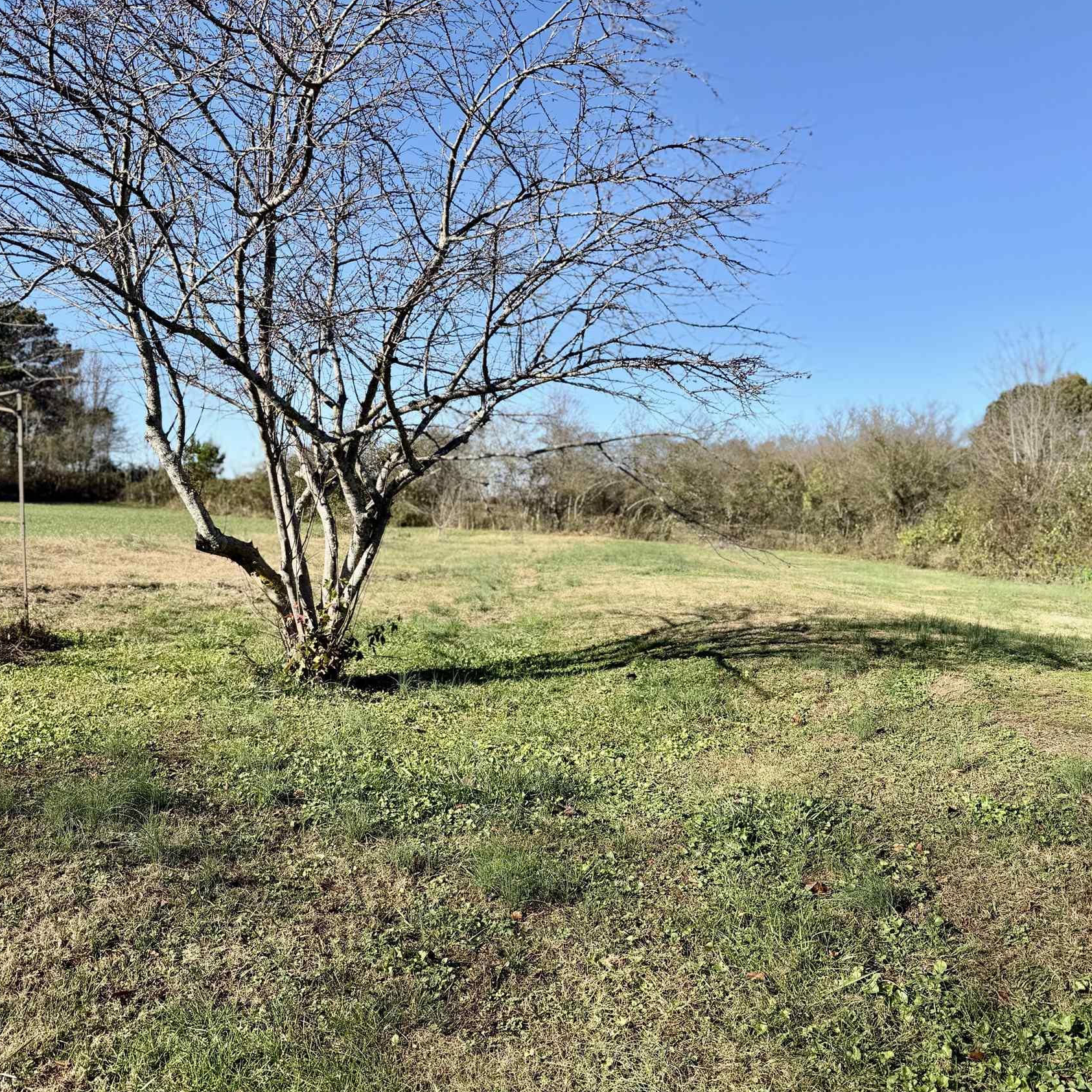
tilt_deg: +1.1
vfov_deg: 55.6
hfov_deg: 55.6
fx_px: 1035
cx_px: 542
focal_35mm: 29
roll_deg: -3.1
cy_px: 503
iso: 80
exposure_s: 1/3425
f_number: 1.78
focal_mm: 6.76
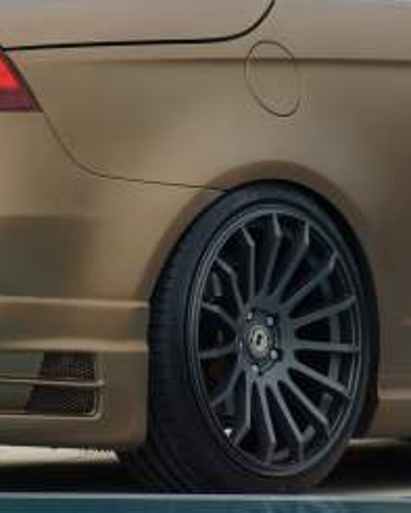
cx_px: 227
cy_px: 174
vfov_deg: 2.1
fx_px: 14269
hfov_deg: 1.7
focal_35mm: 939
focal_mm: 160
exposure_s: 1/500
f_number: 9
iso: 400
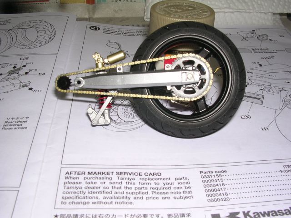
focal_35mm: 38
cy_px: 109
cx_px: 146
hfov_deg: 49.0
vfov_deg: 37.7
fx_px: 319
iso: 100
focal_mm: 5.8
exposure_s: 1/60.1
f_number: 5.6
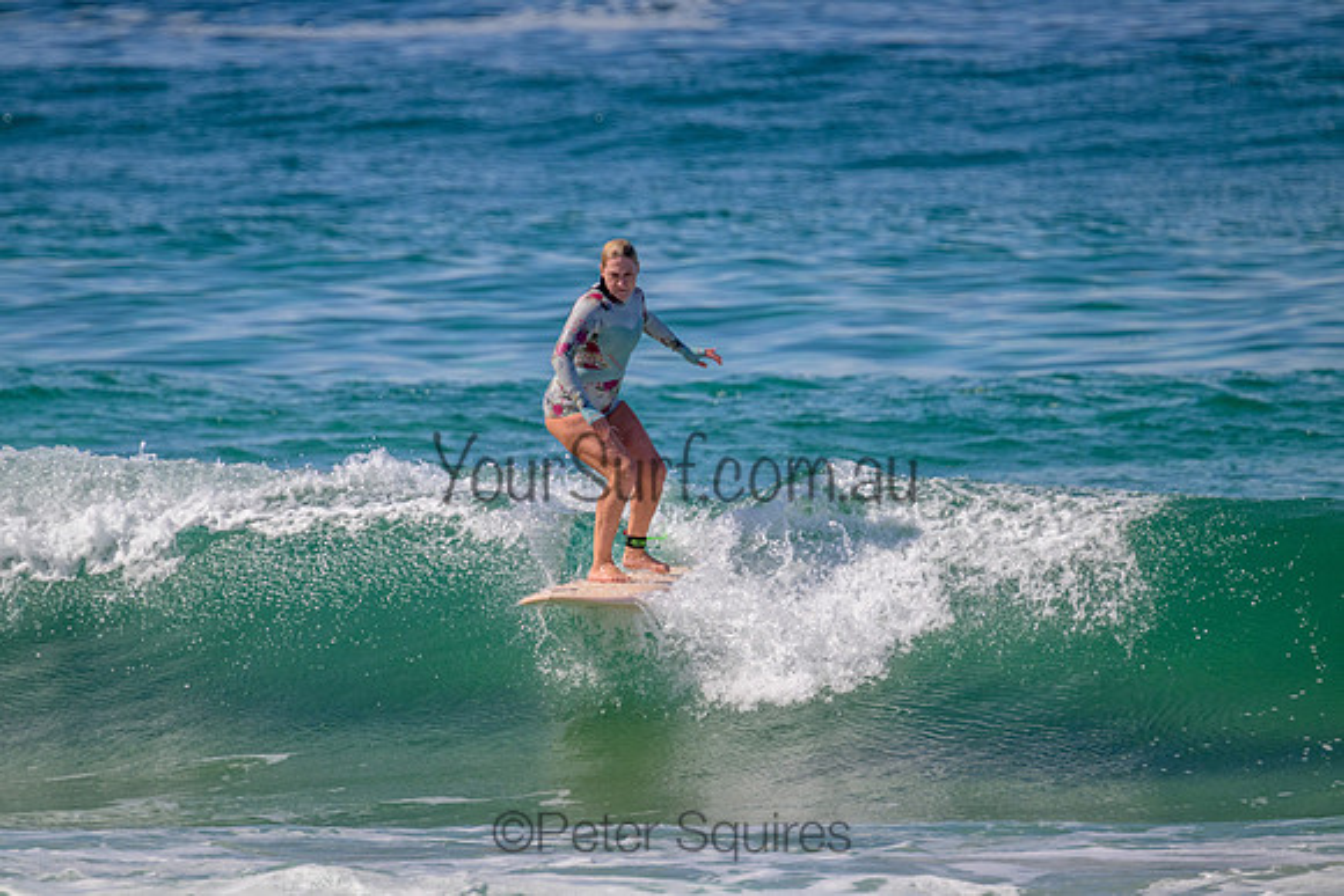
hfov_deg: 2.6
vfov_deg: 1.7
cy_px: 448
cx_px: 672
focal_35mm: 800
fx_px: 29872
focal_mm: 800
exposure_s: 1/2000
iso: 1250
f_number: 11
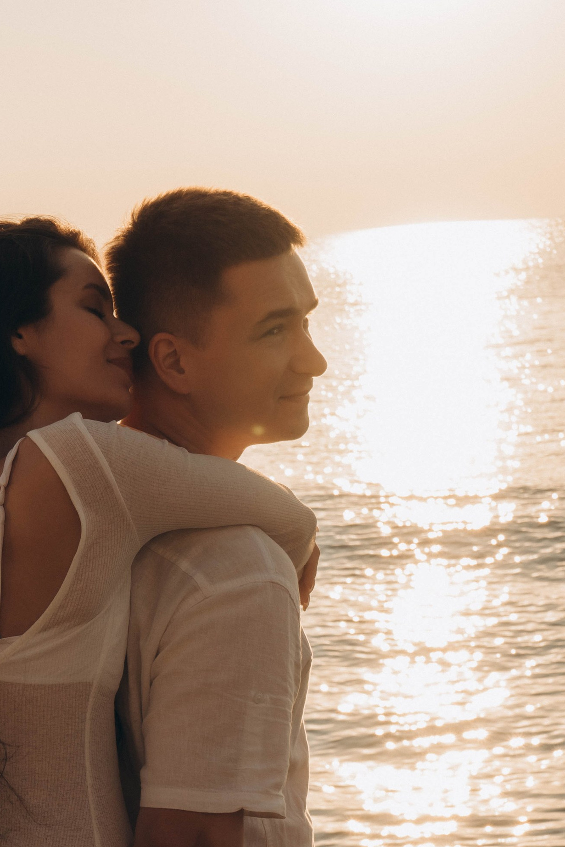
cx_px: 134
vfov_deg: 19.4
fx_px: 2448
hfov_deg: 13.1
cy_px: 722
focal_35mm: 104
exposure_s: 1/500
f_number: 11
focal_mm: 50
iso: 500
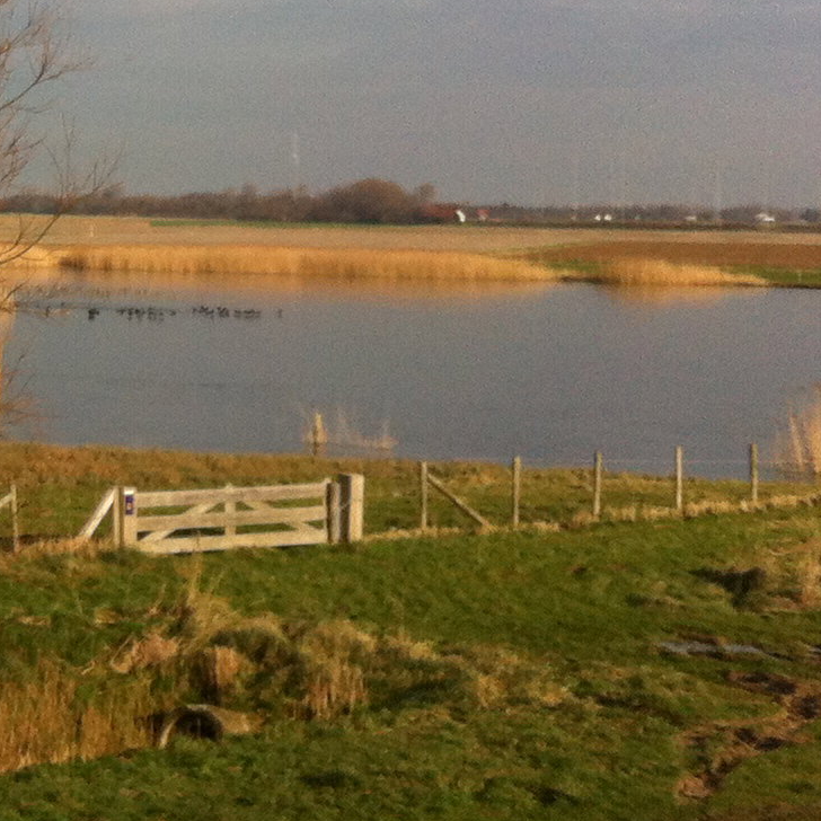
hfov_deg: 14.4
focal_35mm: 110
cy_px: 83
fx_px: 2952
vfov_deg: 15.6
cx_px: -530
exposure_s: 1/1676
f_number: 2.8
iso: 80
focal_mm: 3.85
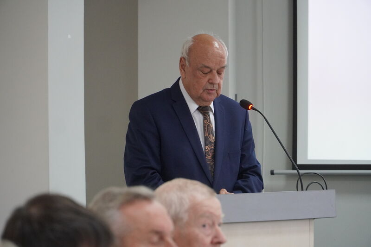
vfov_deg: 9.1
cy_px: 124
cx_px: 186
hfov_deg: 13.6
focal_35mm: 152
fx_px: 1561
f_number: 4
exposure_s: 1/160
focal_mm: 101
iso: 3200
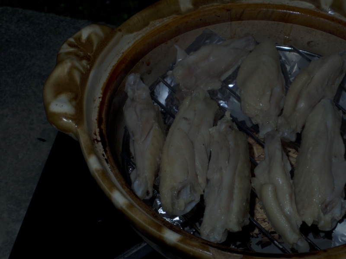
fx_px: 760
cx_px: 173
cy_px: 130
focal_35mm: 76
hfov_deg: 25.7
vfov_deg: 19.4
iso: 125
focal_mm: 13.7
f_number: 4.5
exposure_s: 1/40
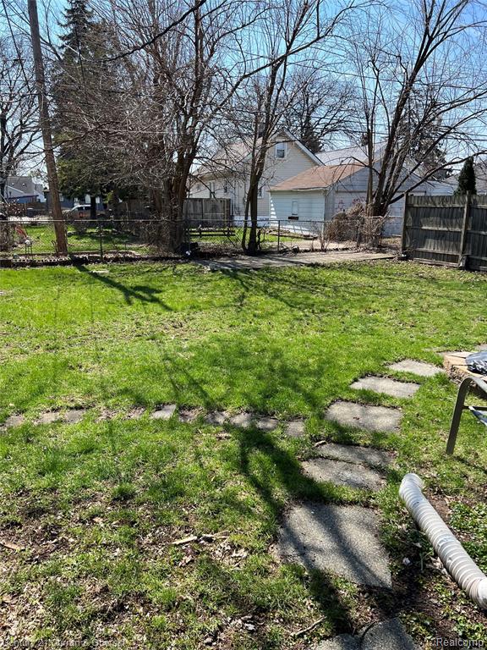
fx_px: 488
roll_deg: +0.7
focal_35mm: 26
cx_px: 244
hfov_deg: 53.1
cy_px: 325
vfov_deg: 67.3
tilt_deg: -16.5
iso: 50
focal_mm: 5.7
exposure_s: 1/1934
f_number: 1.5
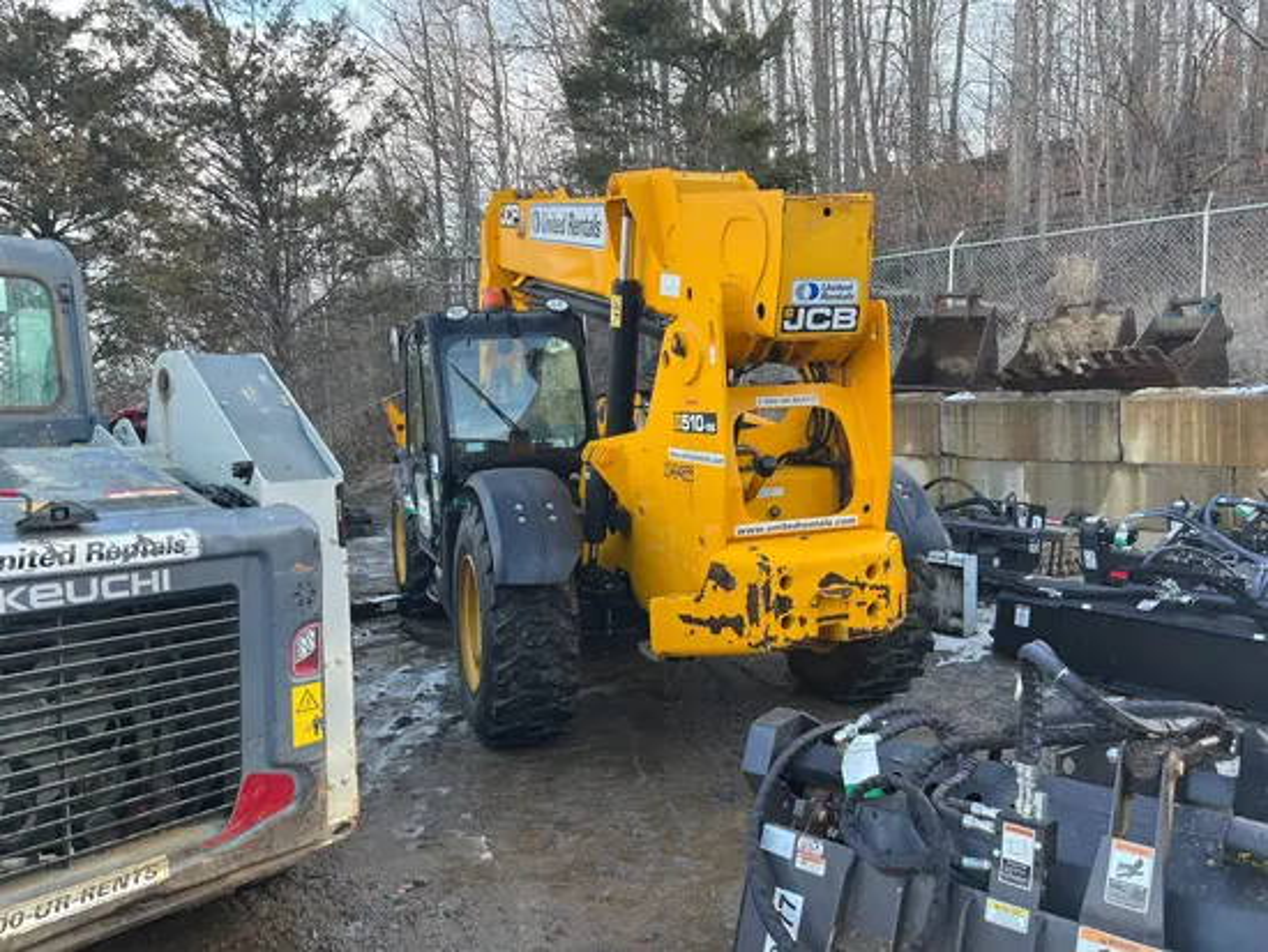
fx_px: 953
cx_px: 634
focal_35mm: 26
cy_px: 476
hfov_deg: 67.3
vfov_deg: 53.1
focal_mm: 5.1
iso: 40
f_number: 1.6
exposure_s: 1/178
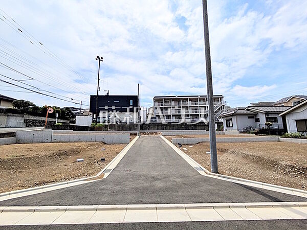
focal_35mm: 14
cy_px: 115
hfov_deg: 102.1
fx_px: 124
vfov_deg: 85.7
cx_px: 154
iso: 52
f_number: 2.2
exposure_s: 1/4184
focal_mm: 1.83
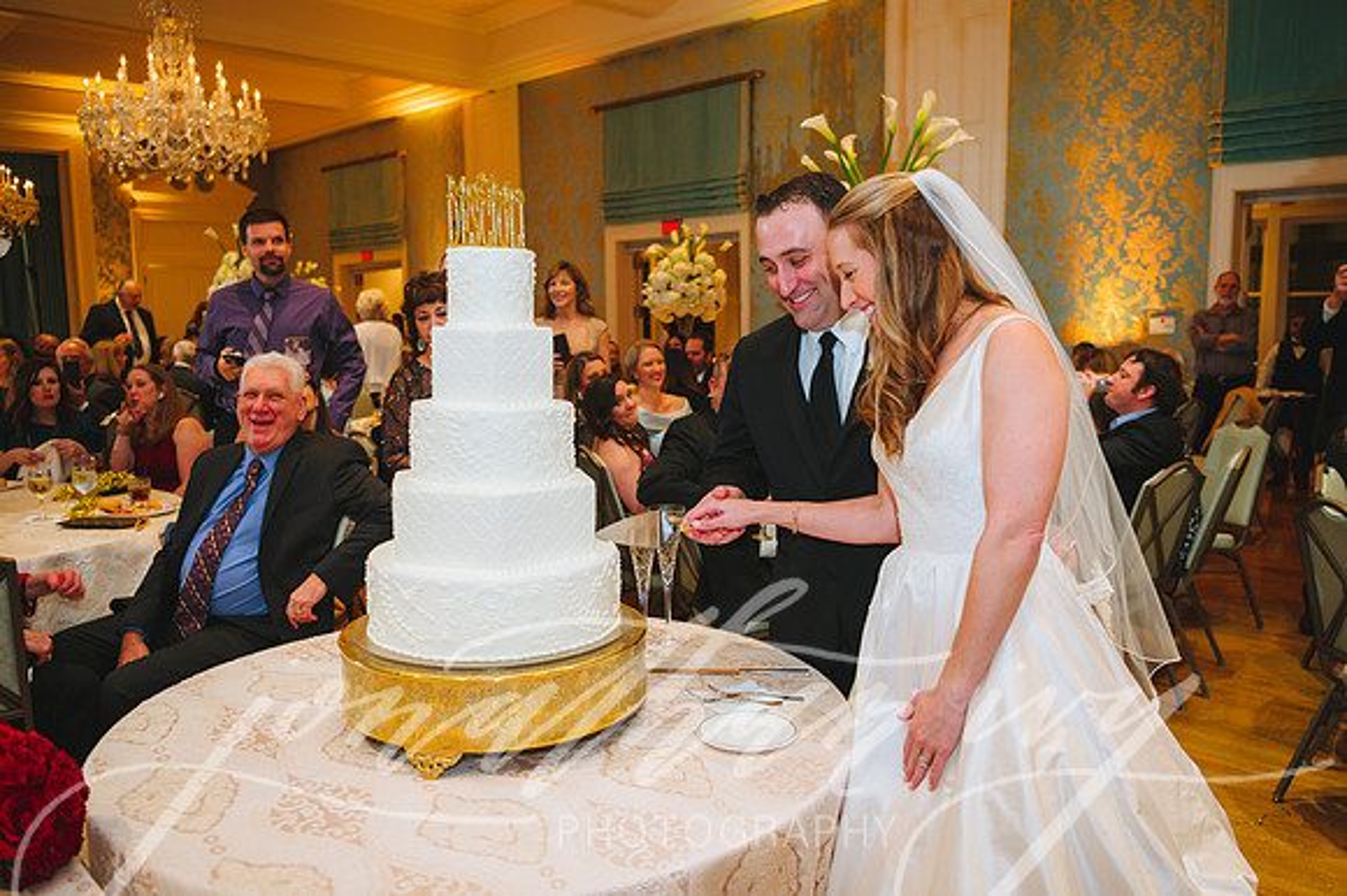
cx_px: 702
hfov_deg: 63.3
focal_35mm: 29
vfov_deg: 44.6
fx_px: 1092
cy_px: 467
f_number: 2.8
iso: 1250
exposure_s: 1/60
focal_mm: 28
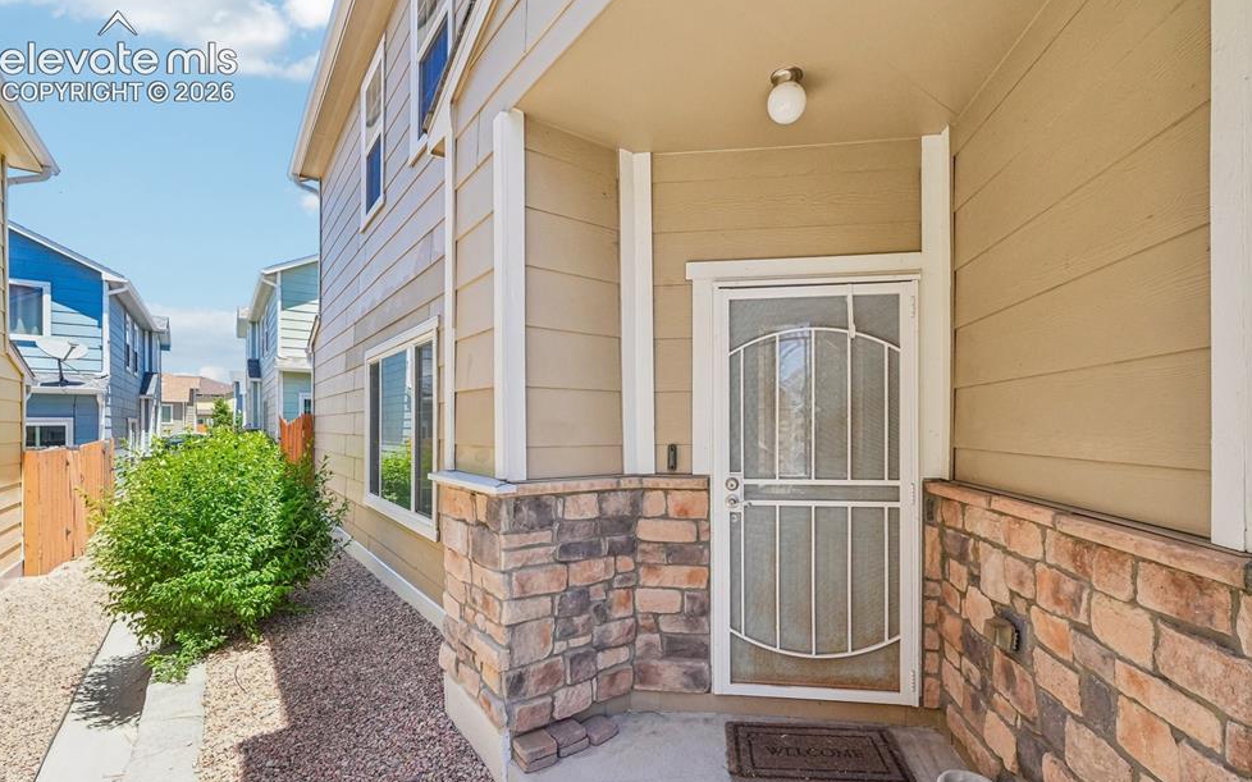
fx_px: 546
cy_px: 425
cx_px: 643
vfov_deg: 71.1
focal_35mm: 16
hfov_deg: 97.8
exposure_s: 1/400
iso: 800
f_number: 8
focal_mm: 10
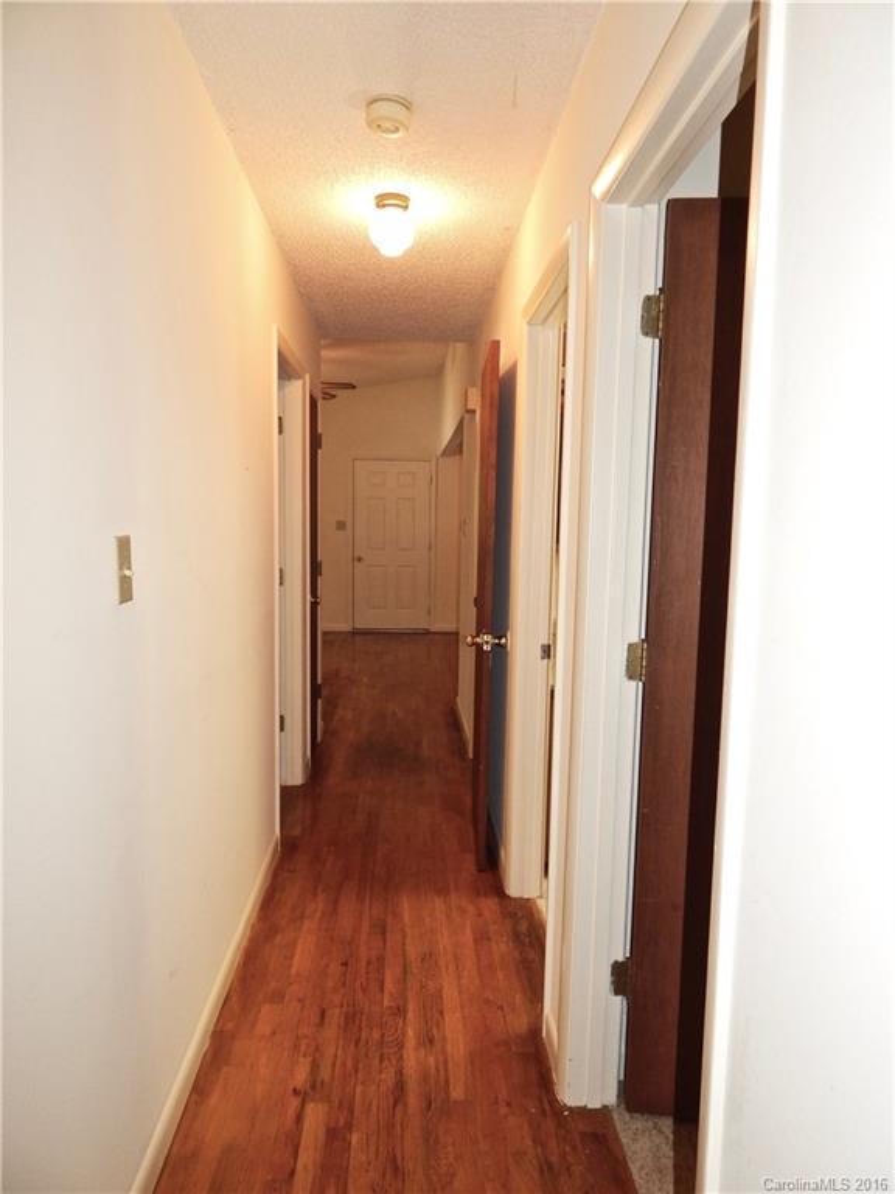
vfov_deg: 73.9
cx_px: 448
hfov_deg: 58.9
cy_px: 597
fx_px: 793
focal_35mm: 23
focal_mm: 4
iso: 200
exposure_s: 1/30
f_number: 3
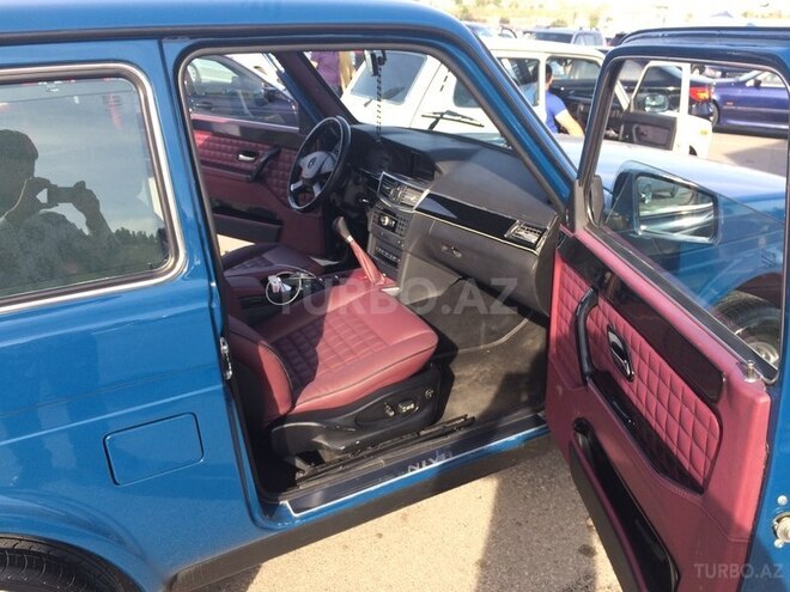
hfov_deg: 61.7
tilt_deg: -22.8
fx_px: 662
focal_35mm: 29
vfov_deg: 48.2
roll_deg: -2.0
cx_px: 395
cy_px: 296
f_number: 2.2
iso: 32
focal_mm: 4.15
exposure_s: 1/406
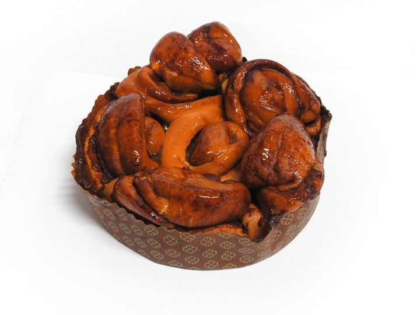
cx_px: 210
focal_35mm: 40
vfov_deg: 36.0
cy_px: 158
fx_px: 485
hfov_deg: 46.8
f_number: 5.3
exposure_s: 1/6
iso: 400
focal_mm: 7.2
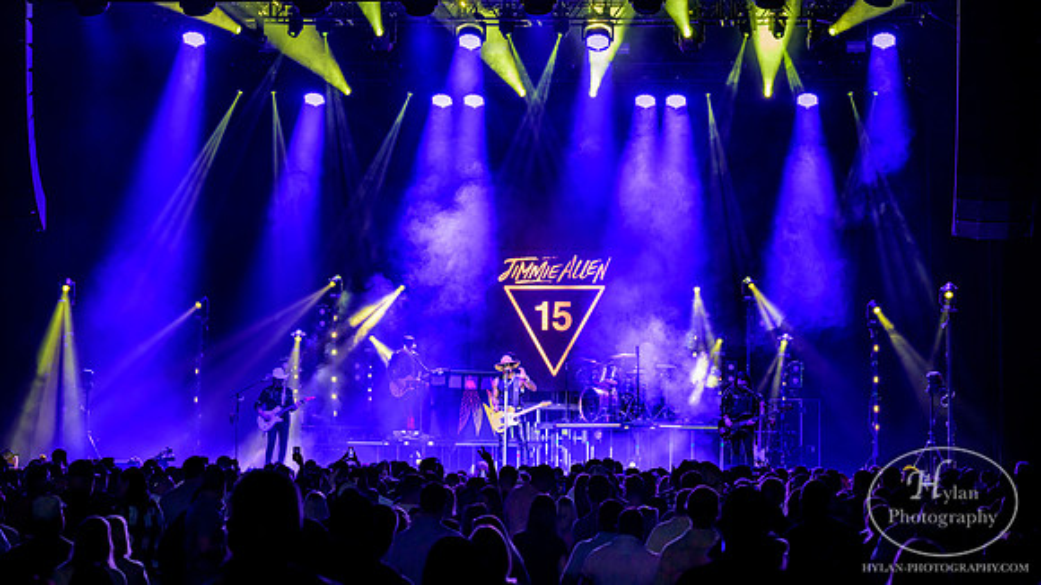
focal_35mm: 91
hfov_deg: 23.3
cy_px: 294
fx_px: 2522
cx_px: 520
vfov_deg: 13.2
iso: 640
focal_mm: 86
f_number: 5
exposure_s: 1/50
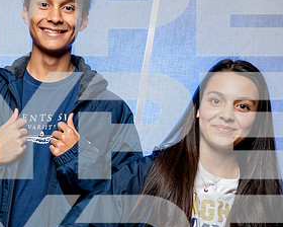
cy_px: 126
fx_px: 570
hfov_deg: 27.4
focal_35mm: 68
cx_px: 59
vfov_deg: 22.5
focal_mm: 35
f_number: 5
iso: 100
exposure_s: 1/250
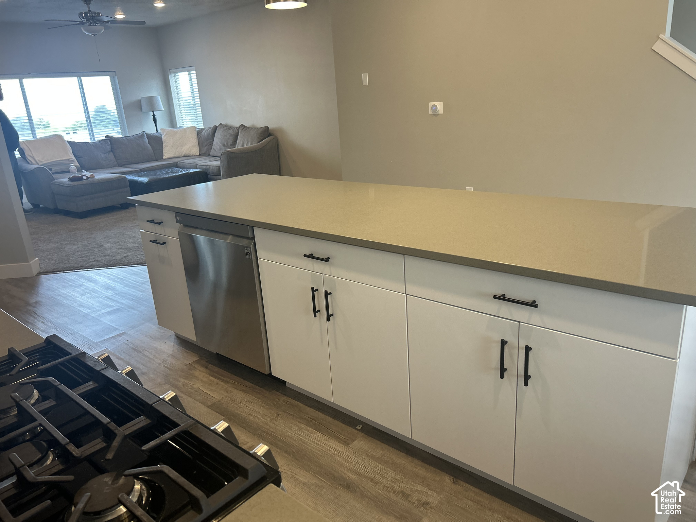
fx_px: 523
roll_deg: +4.0
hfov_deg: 67.3
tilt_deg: -19.0
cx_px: 348
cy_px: 261
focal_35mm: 26
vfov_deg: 53.1
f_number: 1.5
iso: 125
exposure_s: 1/120
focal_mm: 5.7
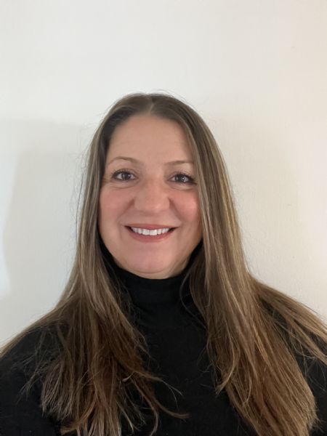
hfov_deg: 46.8
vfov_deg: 60.0
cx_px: 164
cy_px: 218
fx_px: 378
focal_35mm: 30
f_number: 2.2
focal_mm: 2.71
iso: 1000
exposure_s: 1/17
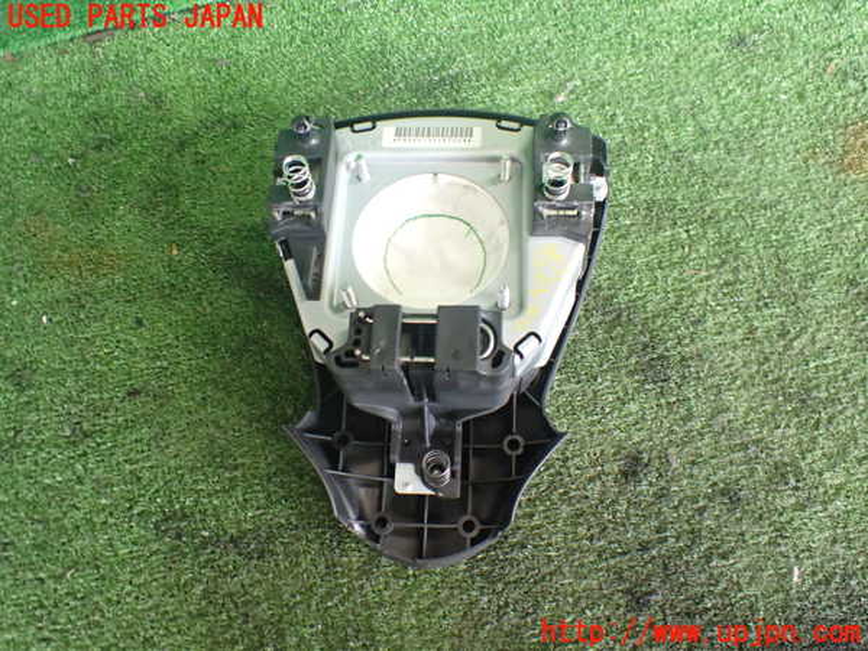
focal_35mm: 30
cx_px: 434
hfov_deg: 60.0
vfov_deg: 46.8
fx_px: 752
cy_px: 326
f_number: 2.3
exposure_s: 1/125
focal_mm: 5.4
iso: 640
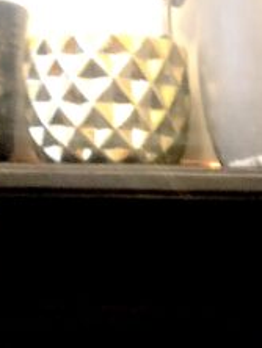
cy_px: 682
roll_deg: -1.0
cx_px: 303
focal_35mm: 129
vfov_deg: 13.3
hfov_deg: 11.3
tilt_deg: -15.8
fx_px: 1299
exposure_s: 1/9
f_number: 1.8
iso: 100
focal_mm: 3.99
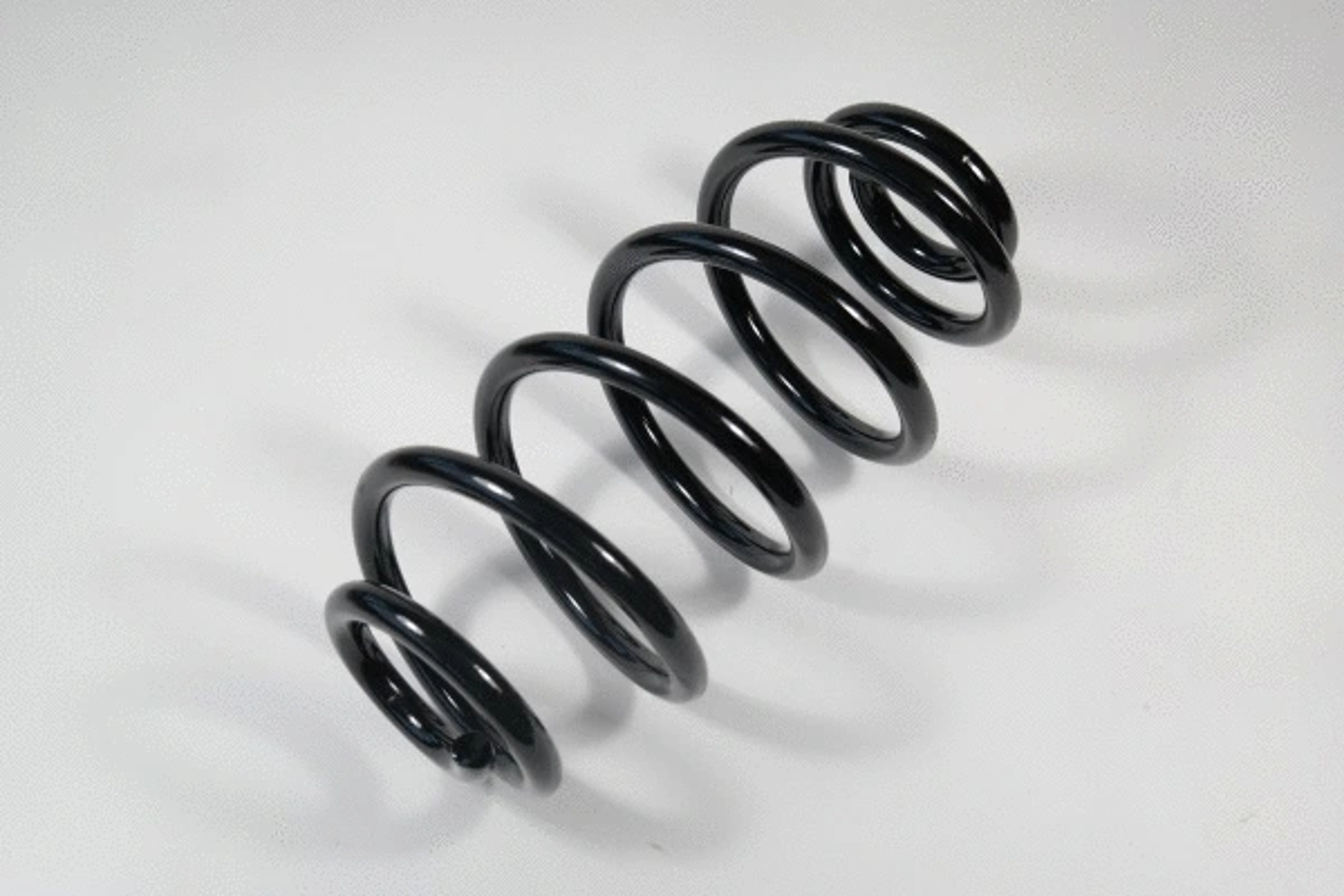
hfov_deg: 39.6
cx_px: 672
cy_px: 448
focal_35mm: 50
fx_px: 1867
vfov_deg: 27.0
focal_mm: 33
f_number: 4.5
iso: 200
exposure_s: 1/50
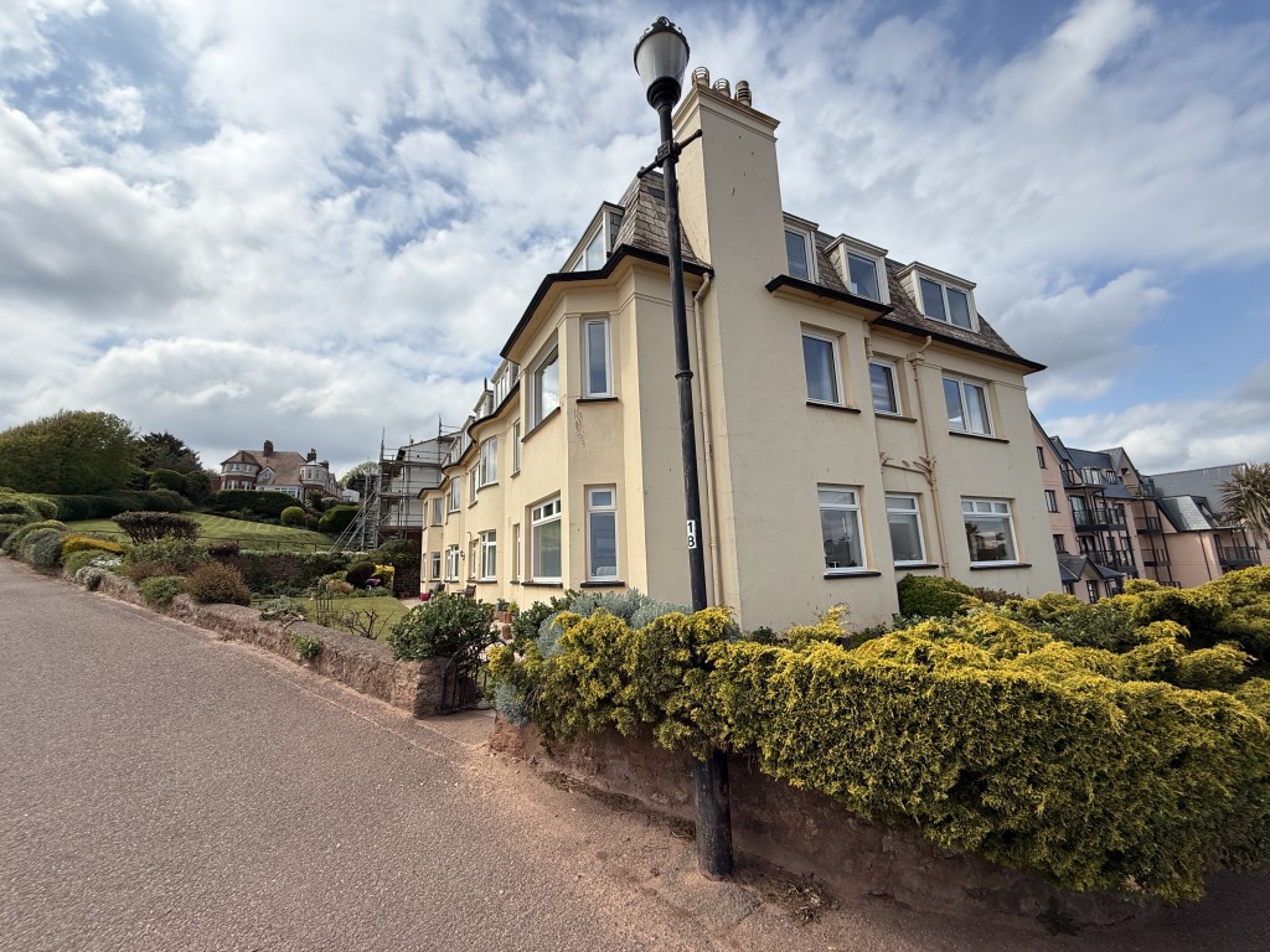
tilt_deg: +9.4
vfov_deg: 85.7
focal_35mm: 14
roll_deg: +0.9
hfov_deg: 102.1
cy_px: 476
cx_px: 635
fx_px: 514
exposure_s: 1/2506
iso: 50
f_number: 2.2
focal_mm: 2.22
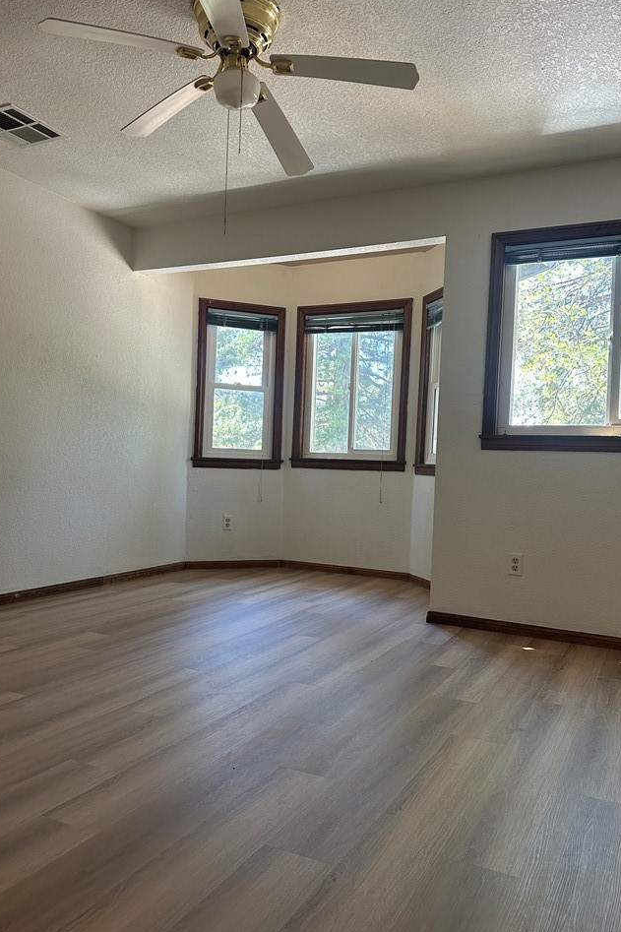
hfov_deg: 47.9
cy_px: 463
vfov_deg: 67.4
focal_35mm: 27
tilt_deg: +1.0
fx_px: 699
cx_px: 332
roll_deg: -2.2
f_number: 1.78
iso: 200
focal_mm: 6.86
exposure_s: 1/121
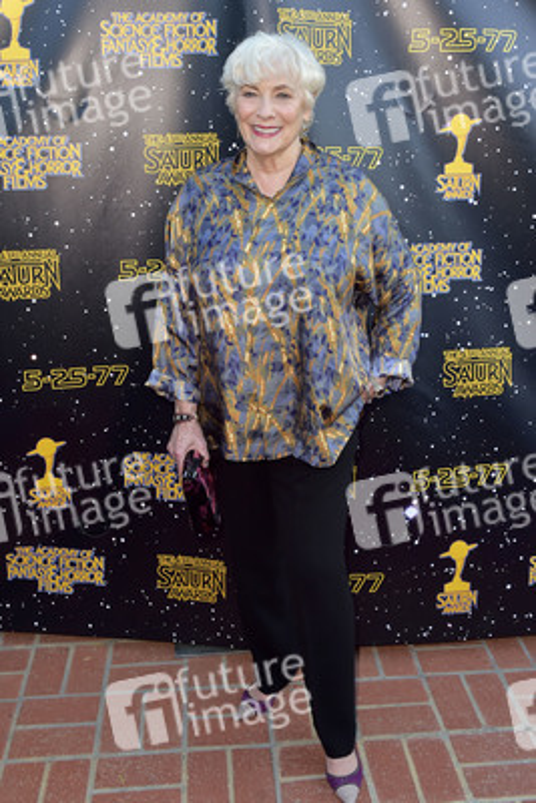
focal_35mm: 32
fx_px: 714
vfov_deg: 58.7
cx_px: 268
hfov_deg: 41.1
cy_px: 402
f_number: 6.3
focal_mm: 32
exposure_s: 1/320
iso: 500
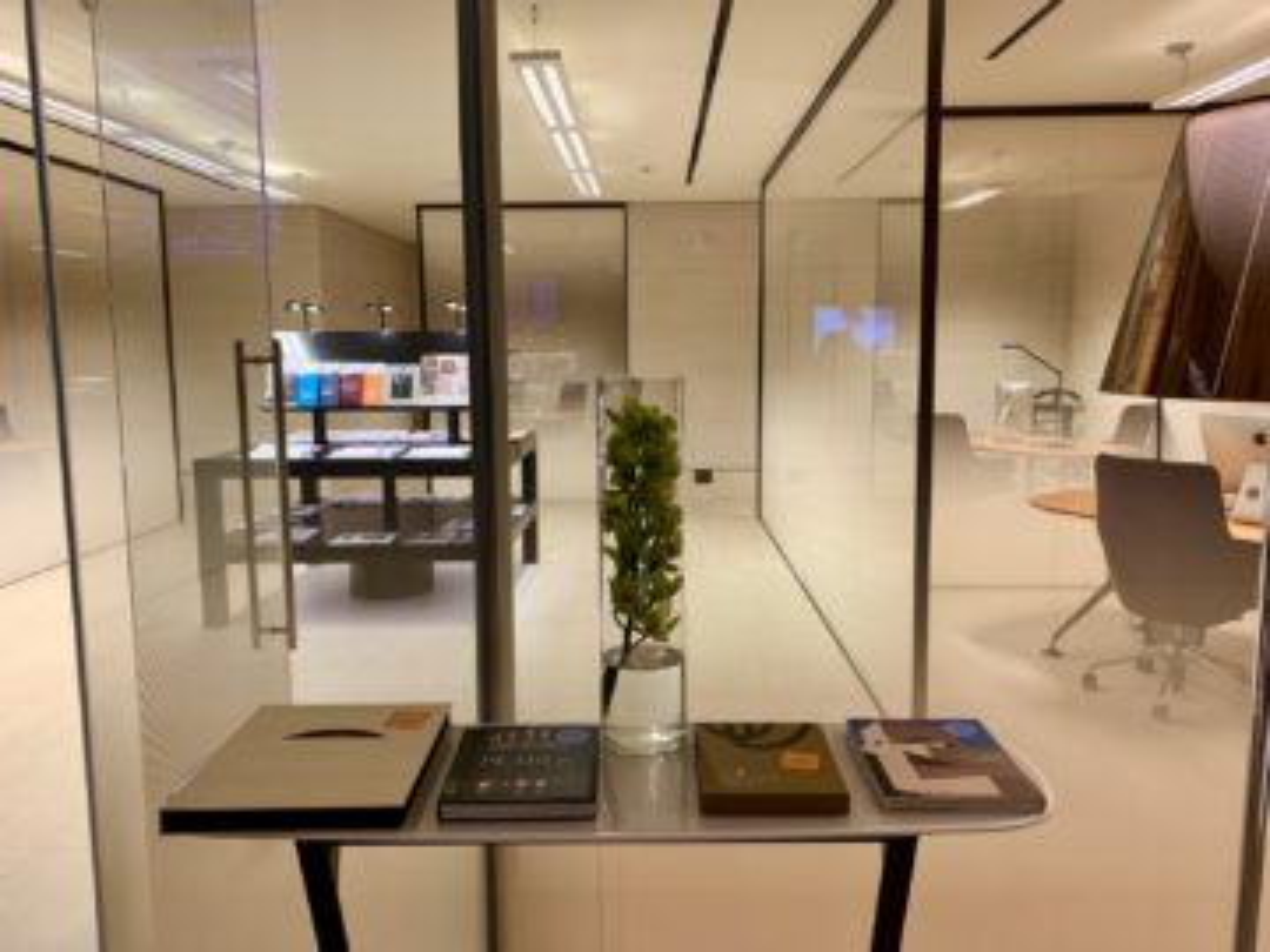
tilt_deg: -5.1
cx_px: 635
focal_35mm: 26
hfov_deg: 67.3
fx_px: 954
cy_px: 476
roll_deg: -0.6
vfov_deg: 53.1
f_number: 1.8
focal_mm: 4.25
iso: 64
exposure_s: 1/50
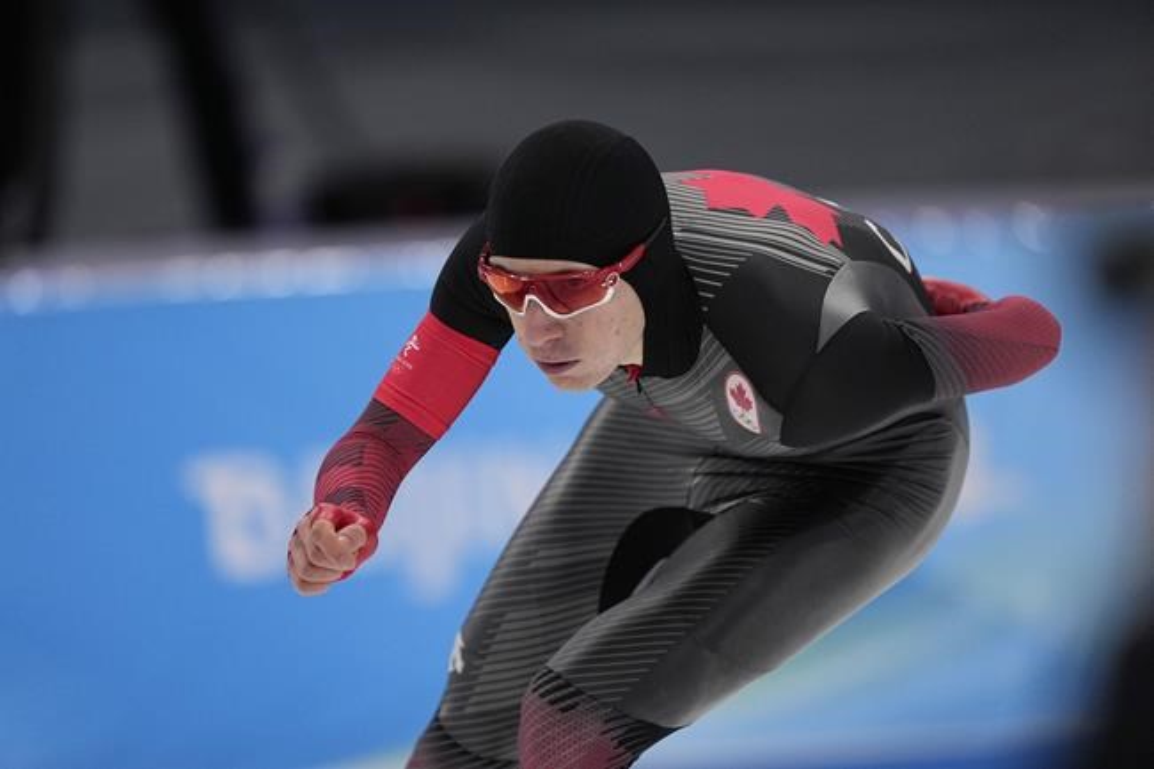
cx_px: 577
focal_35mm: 600
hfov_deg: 3.4
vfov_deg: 2.3
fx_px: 19227
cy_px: 384
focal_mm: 600
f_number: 4
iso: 2500
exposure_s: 1/2500
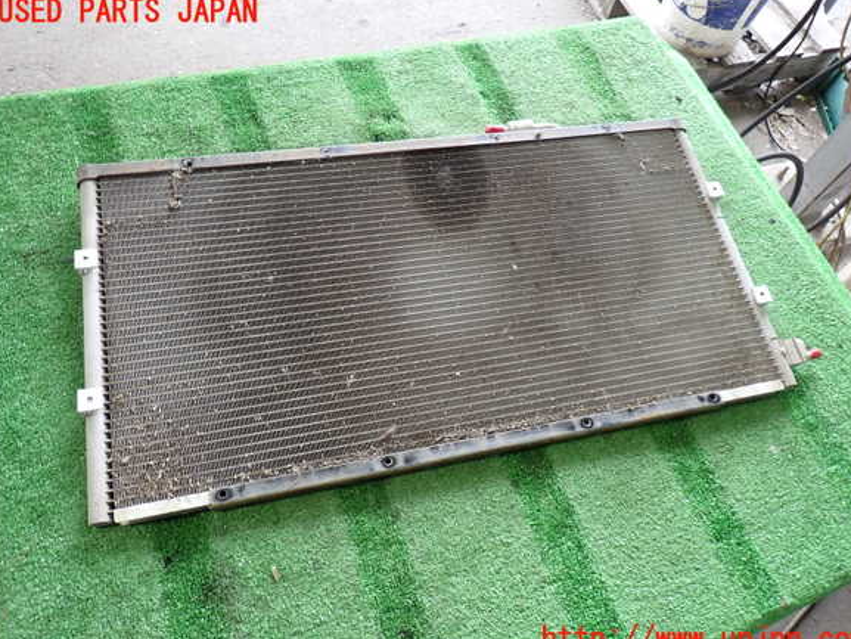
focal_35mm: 26
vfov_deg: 53.1
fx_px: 639
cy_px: 326
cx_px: 432
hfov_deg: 67.3
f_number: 2
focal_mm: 4.5
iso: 200
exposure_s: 1/50
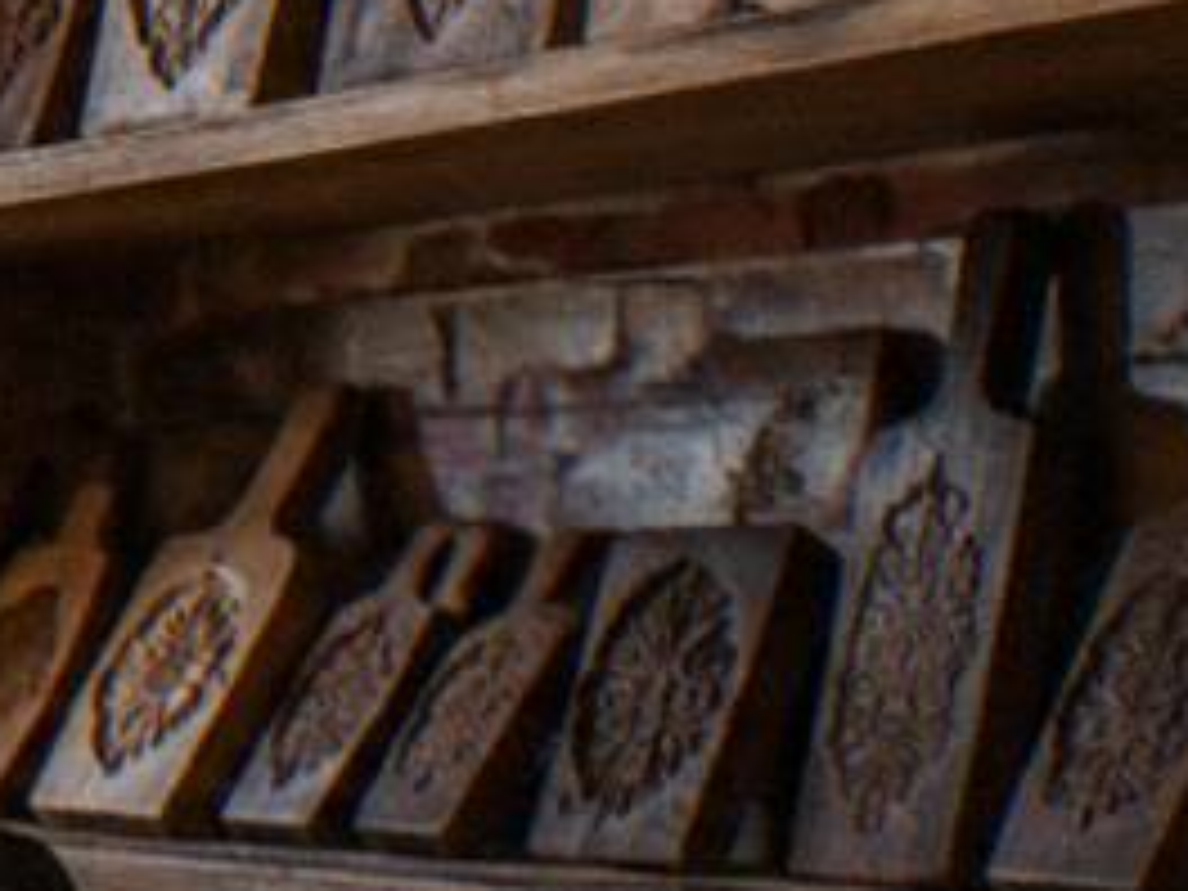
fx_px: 4805
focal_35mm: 140
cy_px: 952
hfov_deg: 12.8
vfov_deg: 10.5
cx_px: -927
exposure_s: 1/100
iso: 320
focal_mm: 35
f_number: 10
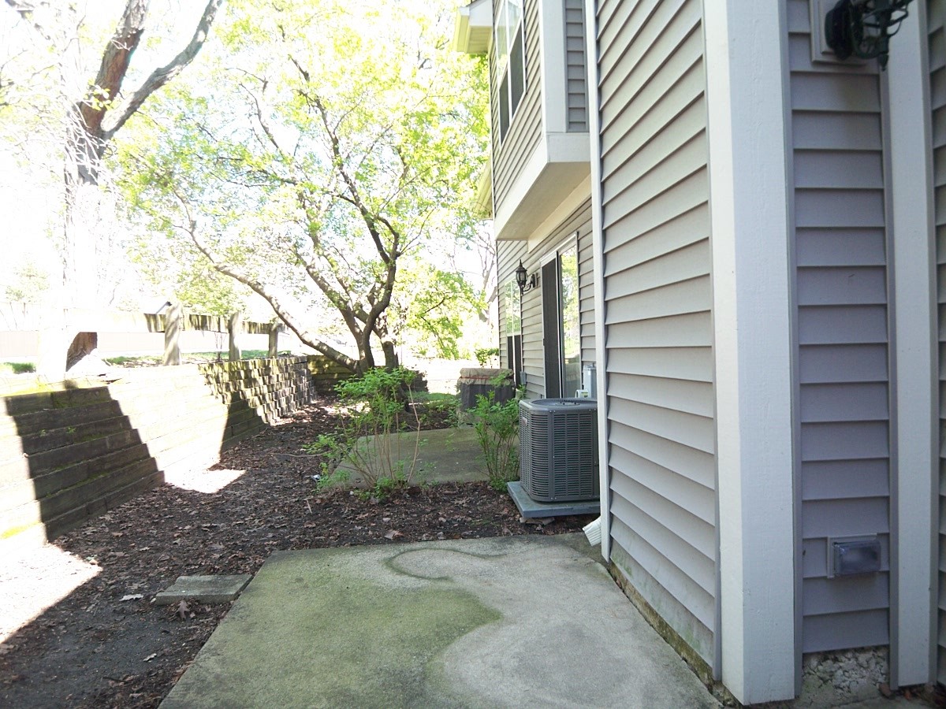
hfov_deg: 73.9
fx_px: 629
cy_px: 354
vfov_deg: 58.9
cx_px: 473
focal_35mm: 23
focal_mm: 3.8
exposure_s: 1/40
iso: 50
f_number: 2.8
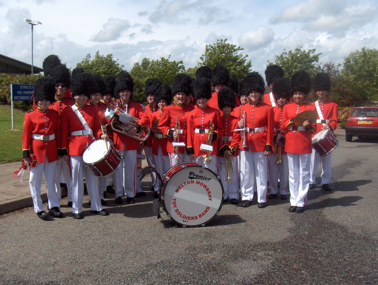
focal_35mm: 39
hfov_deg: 47.8
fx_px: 426
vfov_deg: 36.9
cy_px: 142
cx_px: 189
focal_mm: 8
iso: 50
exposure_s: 1/568
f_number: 4.8
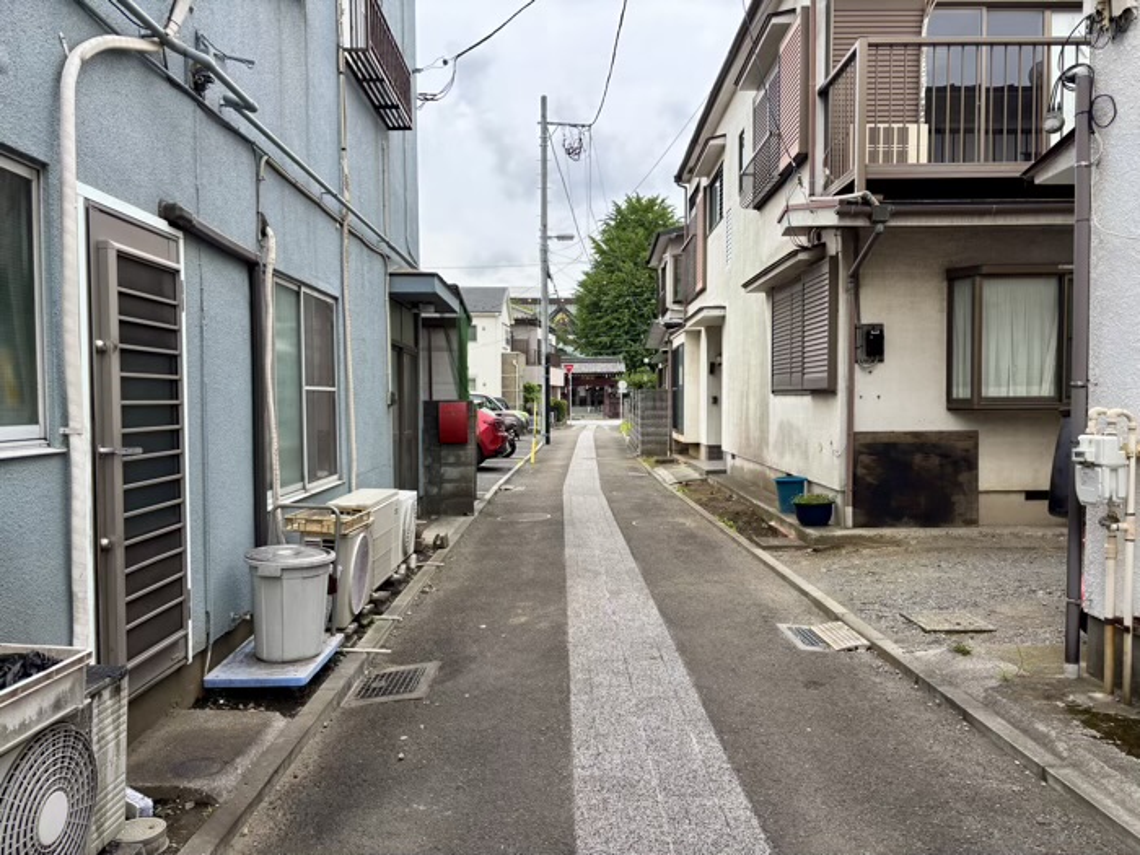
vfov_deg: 53.1
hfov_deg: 67.3
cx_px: 570
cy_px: 428
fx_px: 856
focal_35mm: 26
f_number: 1.6
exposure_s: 1/707
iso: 50
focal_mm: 5.96
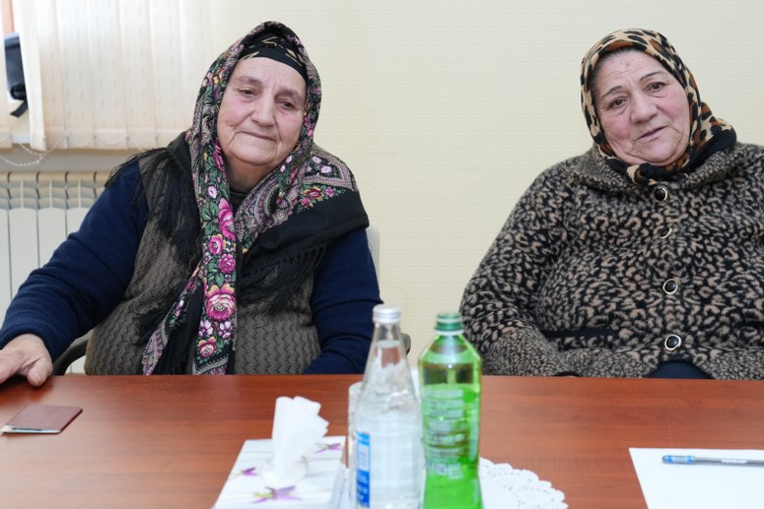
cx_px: 441
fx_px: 1486
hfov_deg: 28.8
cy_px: 213
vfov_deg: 19.5
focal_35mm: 70
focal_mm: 53
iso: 1600
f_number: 5
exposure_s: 1/200
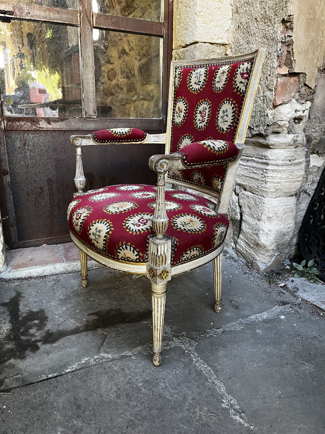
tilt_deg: -16.9
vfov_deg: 67.3
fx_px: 325
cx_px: 162
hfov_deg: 53.1
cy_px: 217
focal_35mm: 26
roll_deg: -0.3
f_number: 1.6
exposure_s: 1/60
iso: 160
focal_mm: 5.1
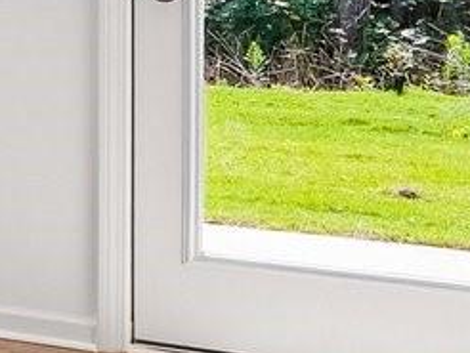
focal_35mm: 120
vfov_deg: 12.0
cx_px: -1181
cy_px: -98
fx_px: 1631
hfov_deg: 9.4
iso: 250
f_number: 8
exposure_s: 1/30
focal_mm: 10
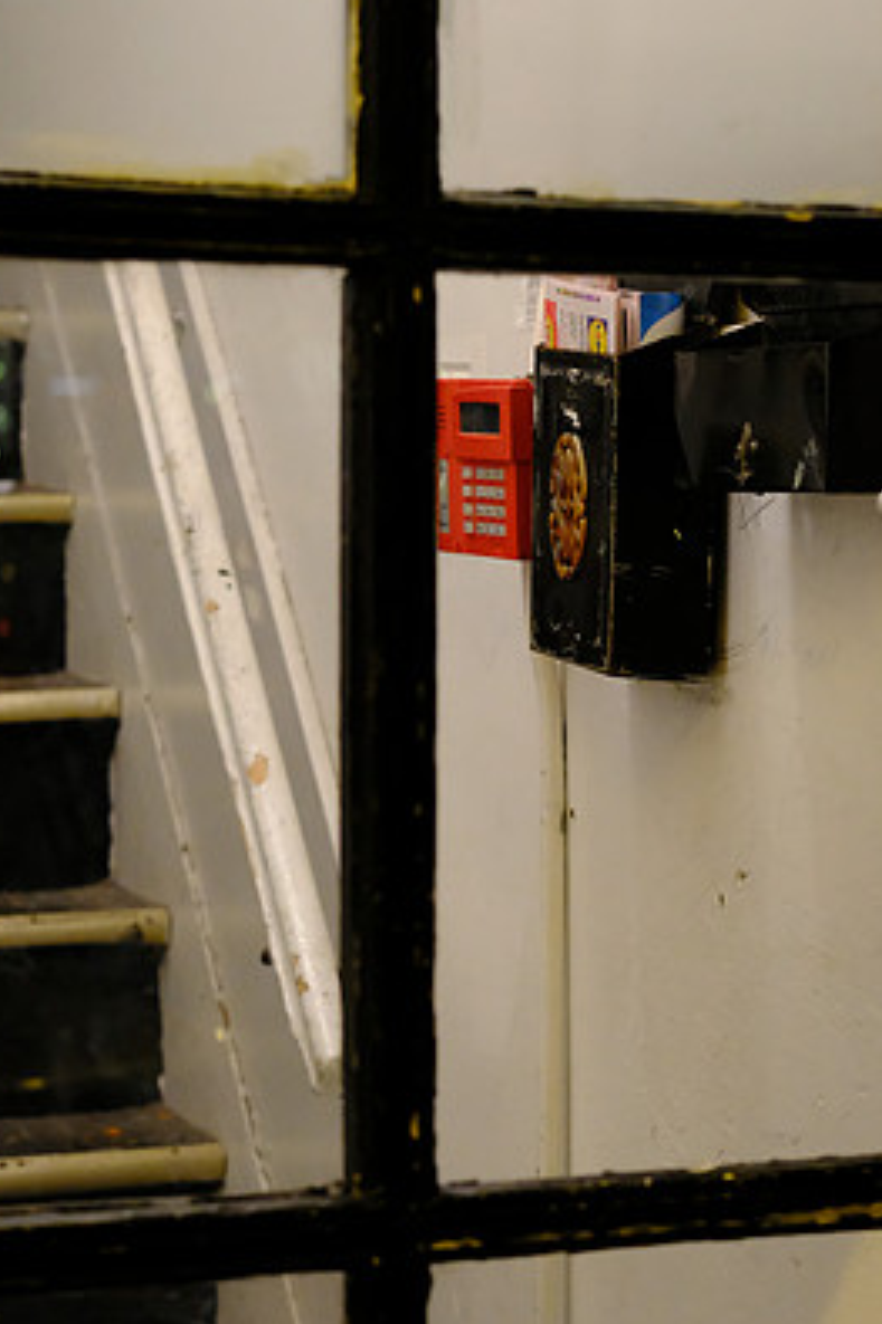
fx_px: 4487
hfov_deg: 11.2
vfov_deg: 16.8
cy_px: 724
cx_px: 599
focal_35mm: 122
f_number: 4
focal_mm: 55
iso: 6400
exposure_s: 1/140
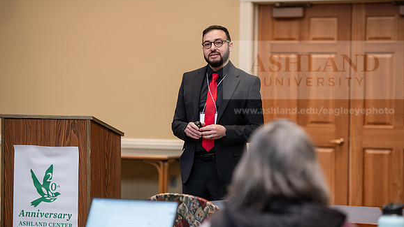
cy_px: 125
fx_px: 1521
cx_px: 202
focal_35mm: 142
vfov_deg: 8.5
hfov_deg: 15.1
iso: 1250
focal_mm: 135
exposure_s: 1/160
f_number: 3.2
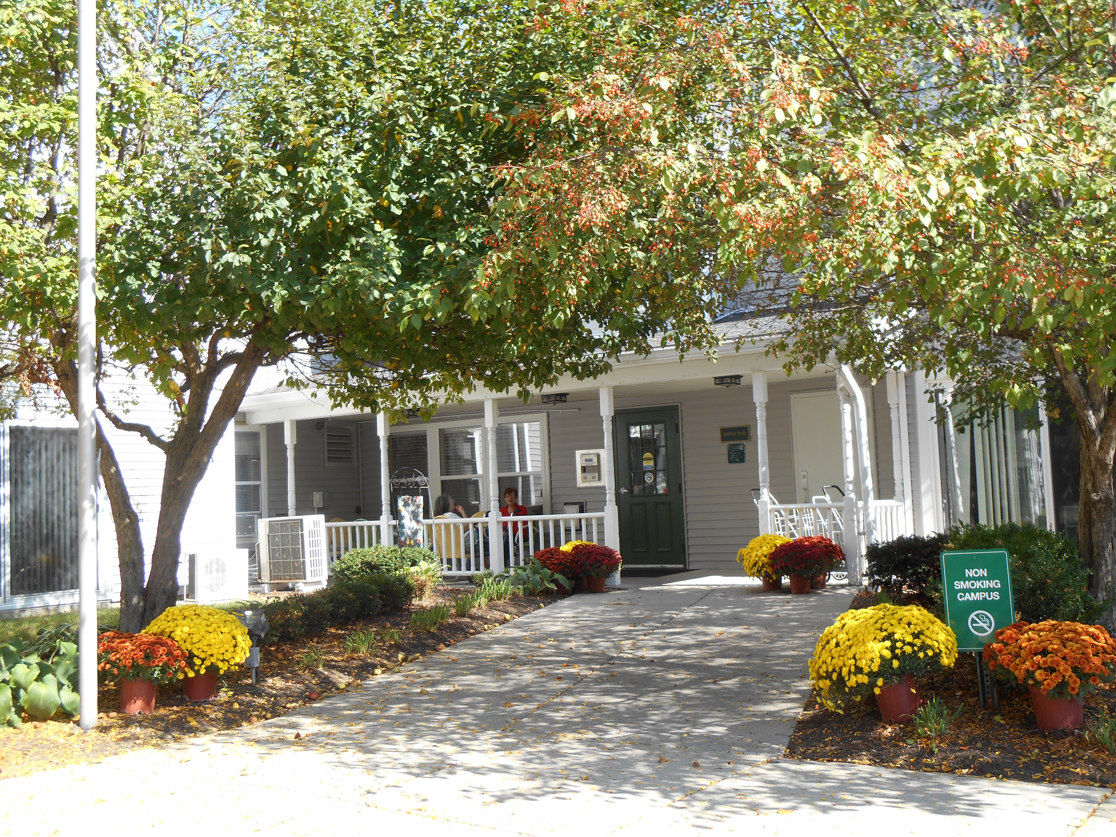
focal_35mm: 41
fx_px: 1322
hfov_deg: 45.8
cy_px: 418
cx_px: 558
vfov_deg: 35.1
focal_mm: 7.2
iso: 80
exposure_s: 1/160
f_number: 3.9
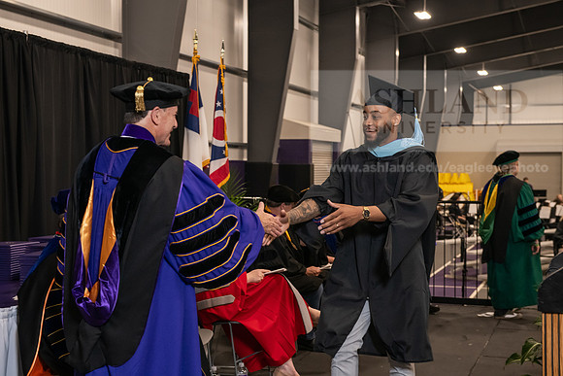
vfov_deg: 23.4
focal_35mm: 58
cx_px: 282
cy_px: 188
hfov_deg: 34.5
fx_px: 907
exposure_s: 1/125
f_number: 5
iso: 2000
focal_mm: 58
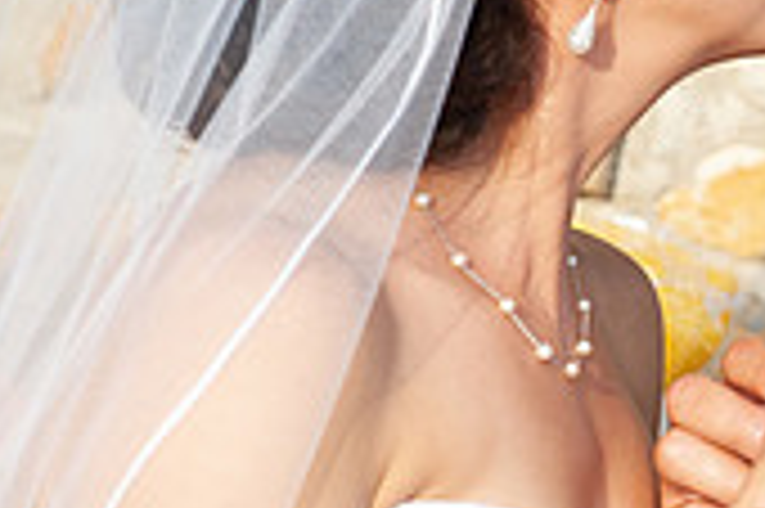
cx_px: 927
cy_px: 153
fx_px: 5074
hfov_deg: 8.5
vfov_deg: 5.7
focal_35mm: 239
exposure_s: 1/400
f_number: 4.5
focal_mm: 70
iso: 200
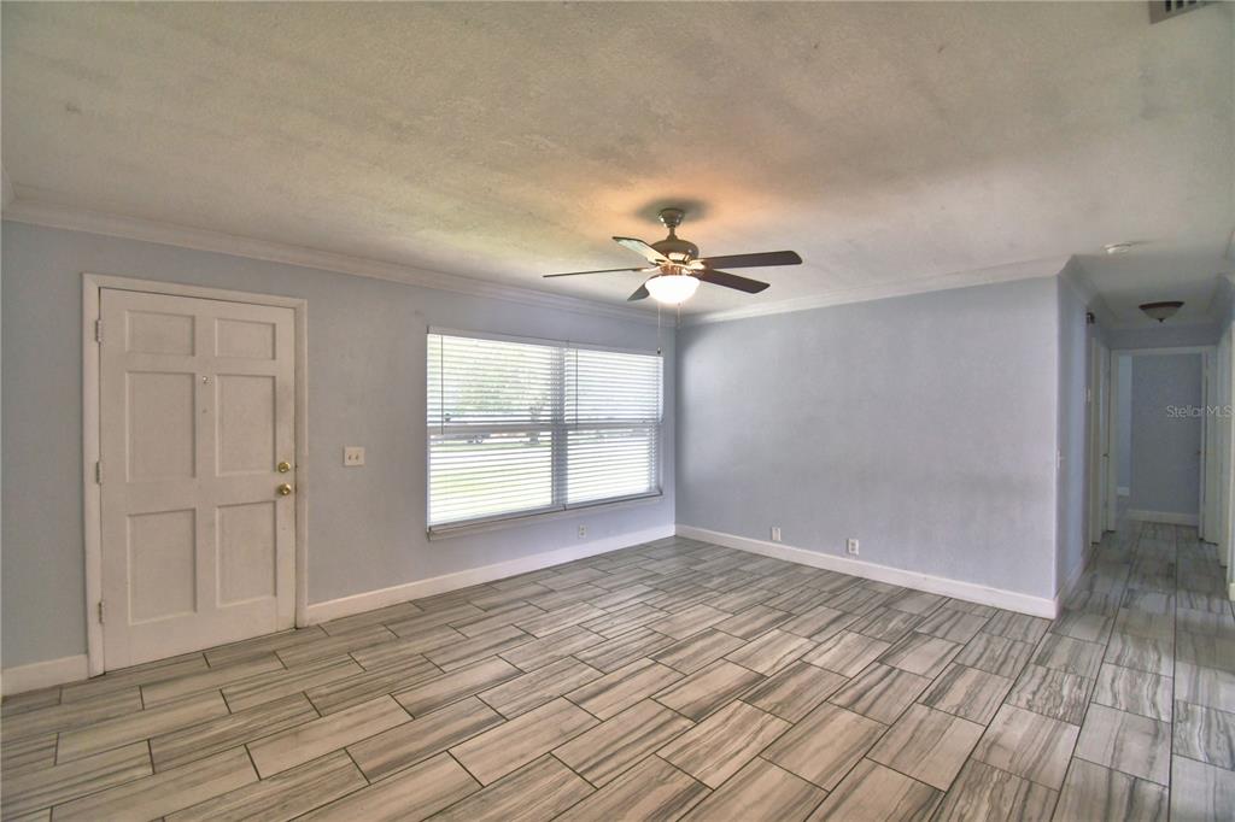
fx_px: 514
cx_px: 618
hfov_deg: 100.4
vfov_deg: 77.3
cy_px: 411
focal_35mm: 15
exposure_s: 1/100
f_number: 4.5
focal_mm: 10
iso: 400
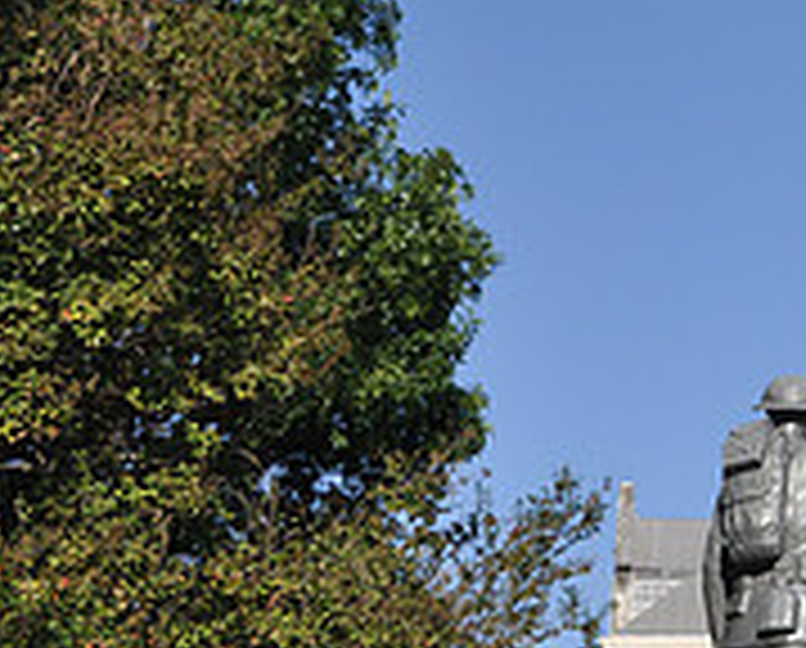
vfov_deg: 15.4
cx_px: 1117
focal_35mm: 100
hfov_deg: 17.6
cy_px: 155
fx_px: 2391
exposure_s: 1/250
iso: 200
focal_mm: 22
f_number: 8
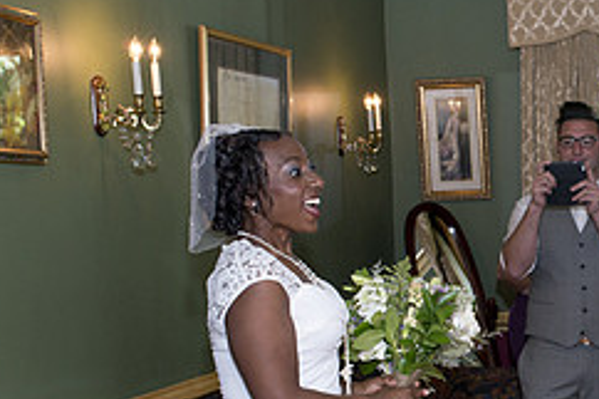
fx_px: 1397
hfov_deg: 22.8
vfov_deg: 16.1
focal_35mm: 84
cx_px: 658
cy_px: 343
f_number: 5
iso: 400
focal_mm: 35
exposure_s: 1/100
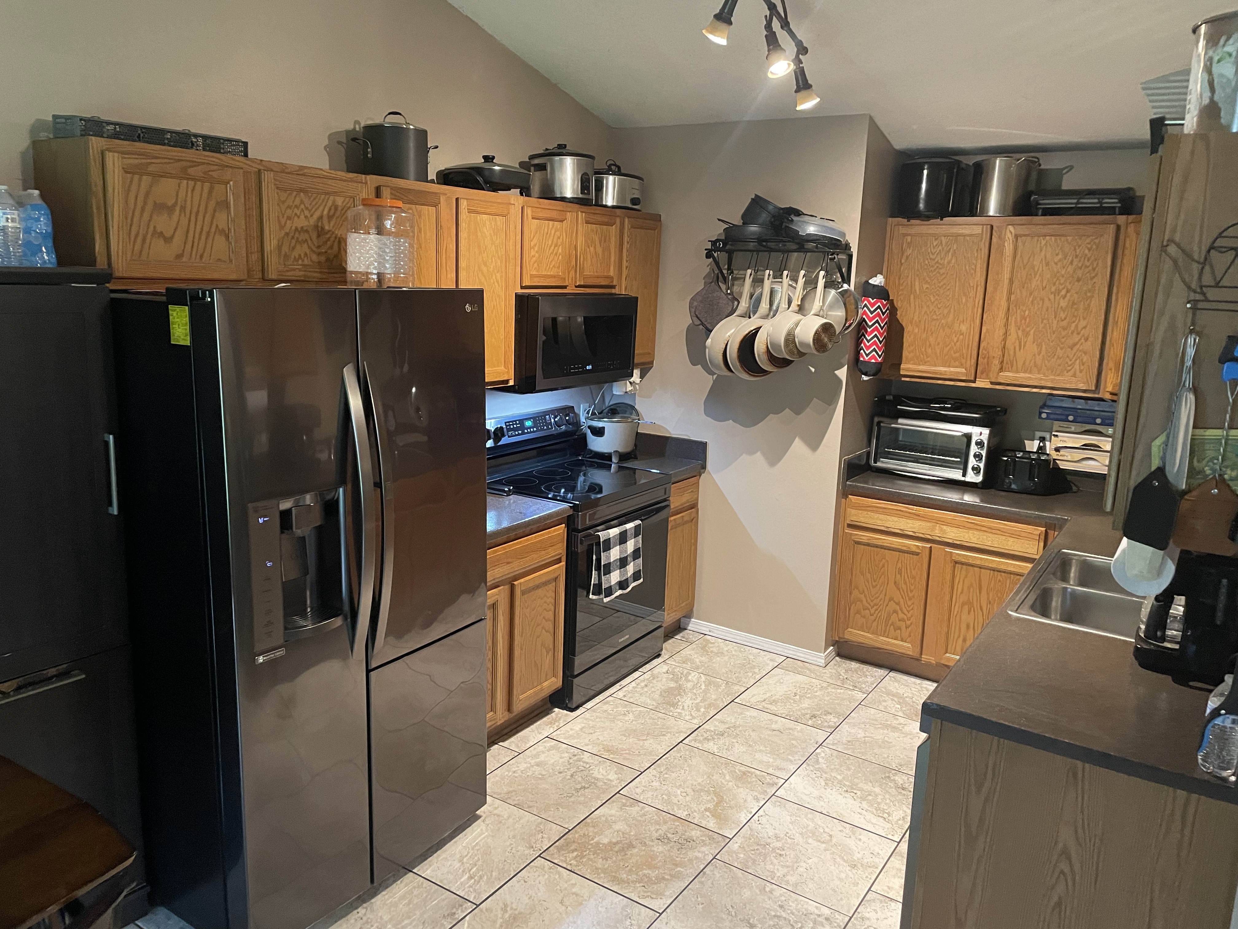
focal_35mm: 26
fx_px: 930
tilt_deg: -12.4
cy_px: 464
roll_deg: -1.6
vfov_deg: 53.1
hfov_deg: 67.3
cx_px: 619
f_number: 1.6
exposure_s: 1/40
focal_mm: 4.2
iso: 500
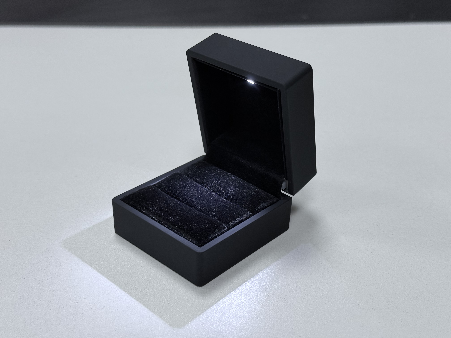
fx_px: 625
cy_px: 169
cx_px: 226
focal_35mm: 48
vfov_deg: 30.3
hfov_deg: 39.7
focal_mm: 6.76
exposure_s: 1/100
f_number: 1.78
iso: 64
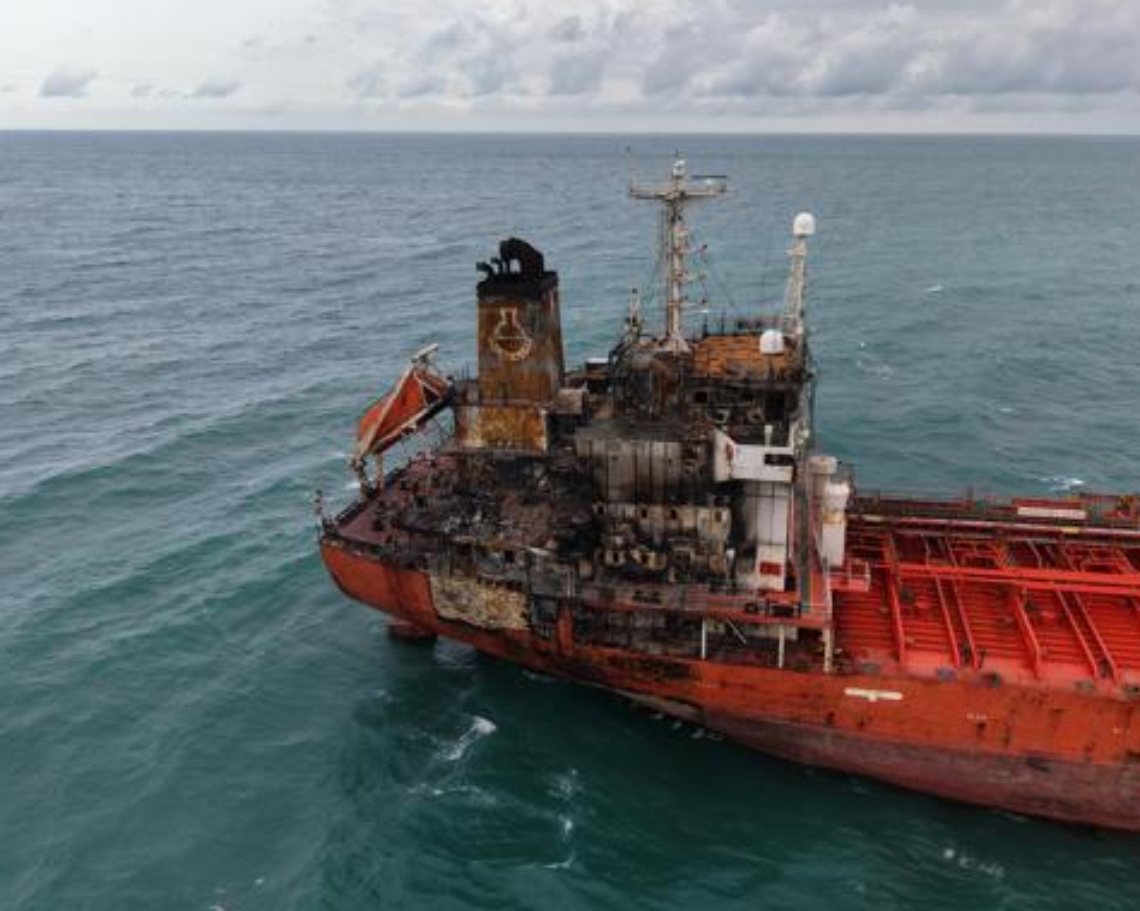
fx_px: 911
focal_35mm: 27
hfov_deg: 63.9
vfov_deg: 53.1
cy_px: 488
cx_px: 633
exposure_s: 1/160
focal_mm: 8.67
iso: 130
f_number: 1.8
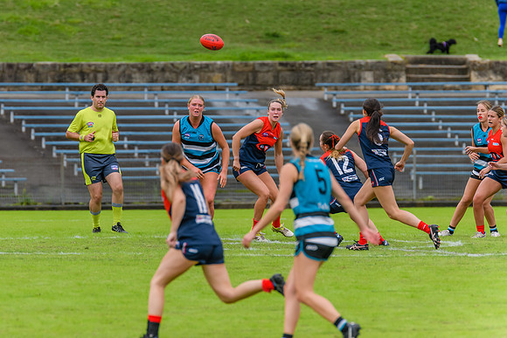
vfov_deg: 2.7
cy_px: 137
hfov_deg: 4.1
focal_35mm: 506
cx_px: 202
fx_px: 7134
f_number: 6.3
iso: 800
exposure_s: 1/1600
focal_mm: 420
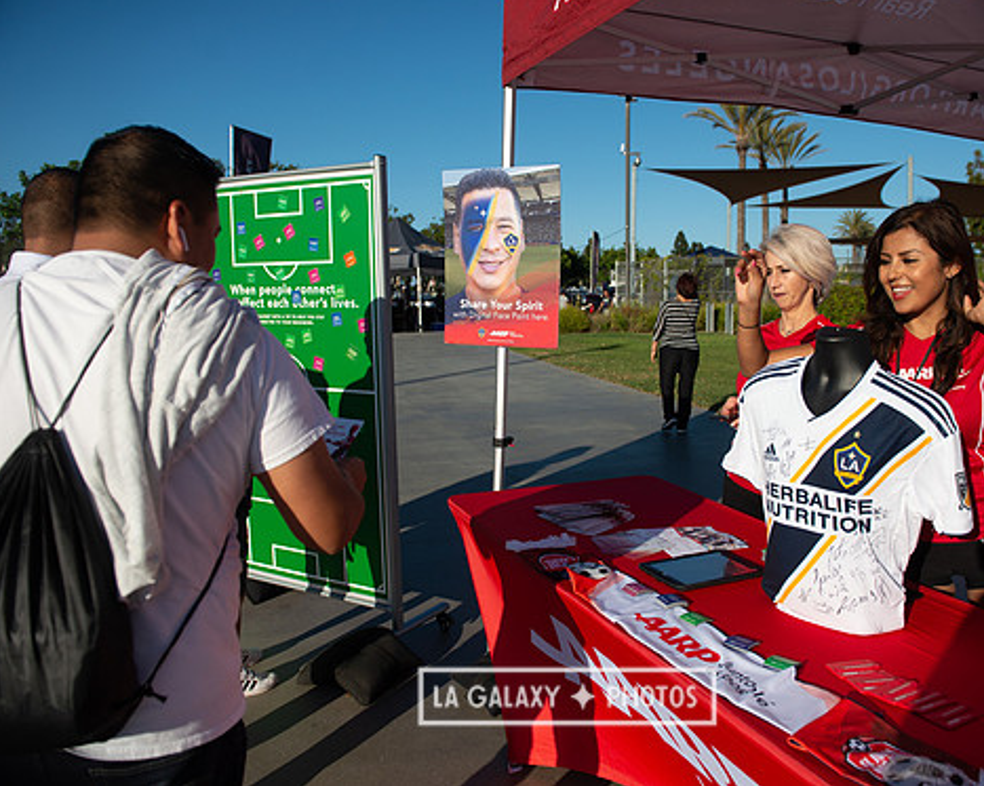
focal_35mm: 28
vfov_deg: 51.5
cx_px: 567
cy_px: 380
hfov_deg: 61.9
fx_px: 815
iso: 200
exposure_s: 1/3200
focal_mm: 24
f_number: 4
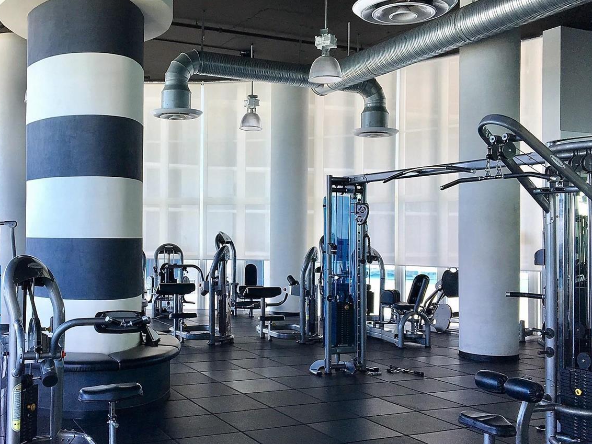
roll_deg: -0.6
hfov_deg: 45.3
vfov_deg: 35.1
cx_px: 212
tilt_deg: +1.3
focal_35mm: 41
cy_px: 222
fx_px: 701
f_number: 2.2
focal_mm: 4.15
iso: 25
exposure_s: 1/60
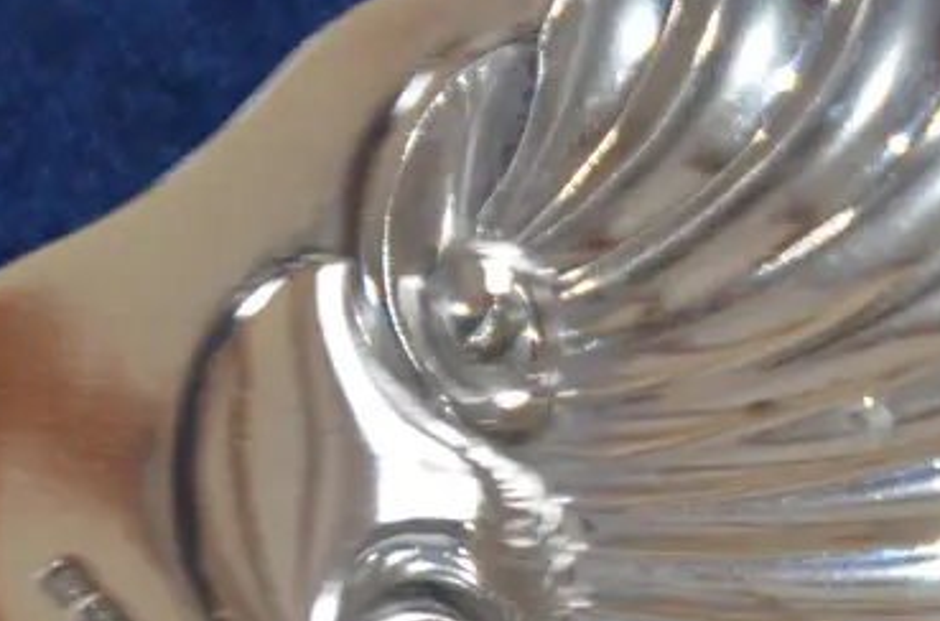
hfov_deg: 2.5
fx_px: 21669
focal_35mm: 832
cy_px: 425
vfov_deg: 1.6
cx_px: 925
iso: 1250
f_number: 5.6
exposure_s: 1/60
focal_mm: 200
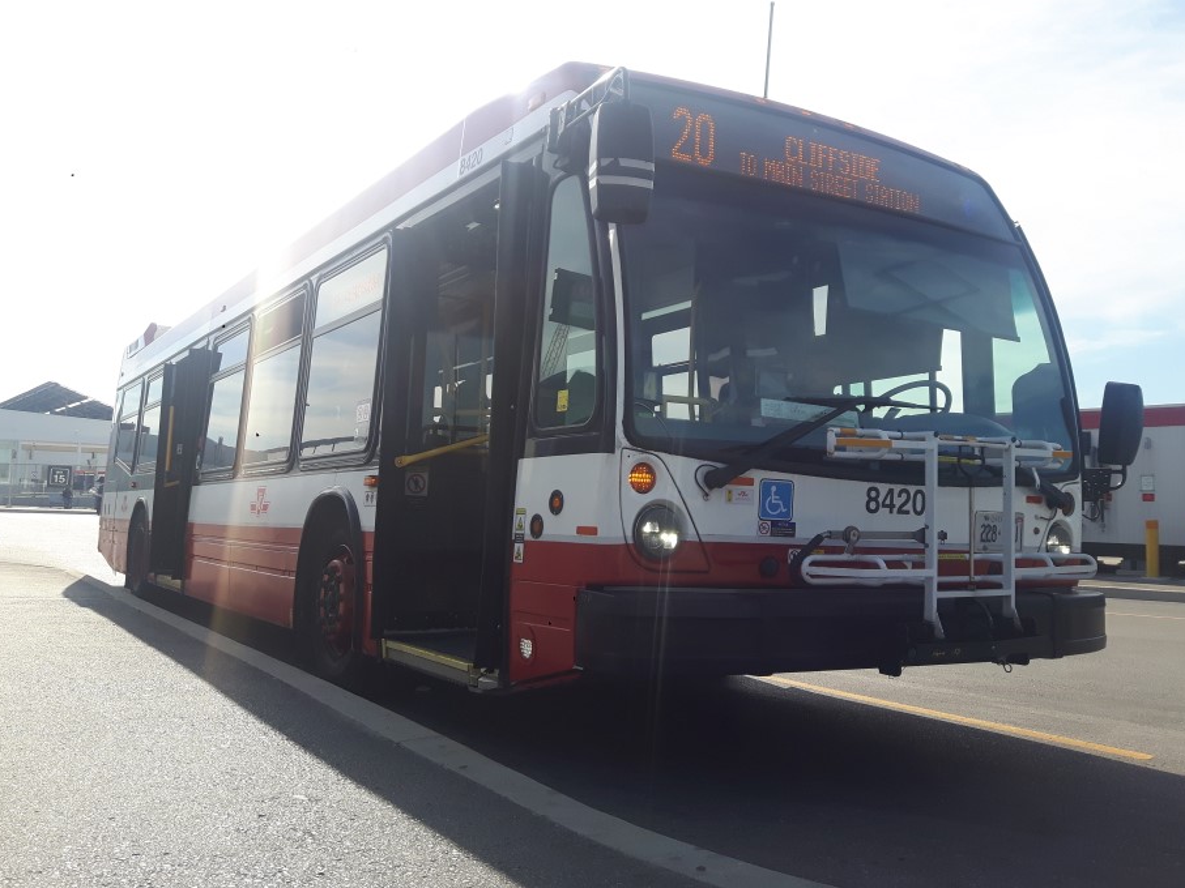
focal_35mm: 35
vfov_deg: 40.7
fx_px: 1198
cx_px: 593
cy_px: 407
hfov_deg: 52.6
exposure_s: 1/1063
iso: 40
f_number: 1.9
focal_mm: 3.7
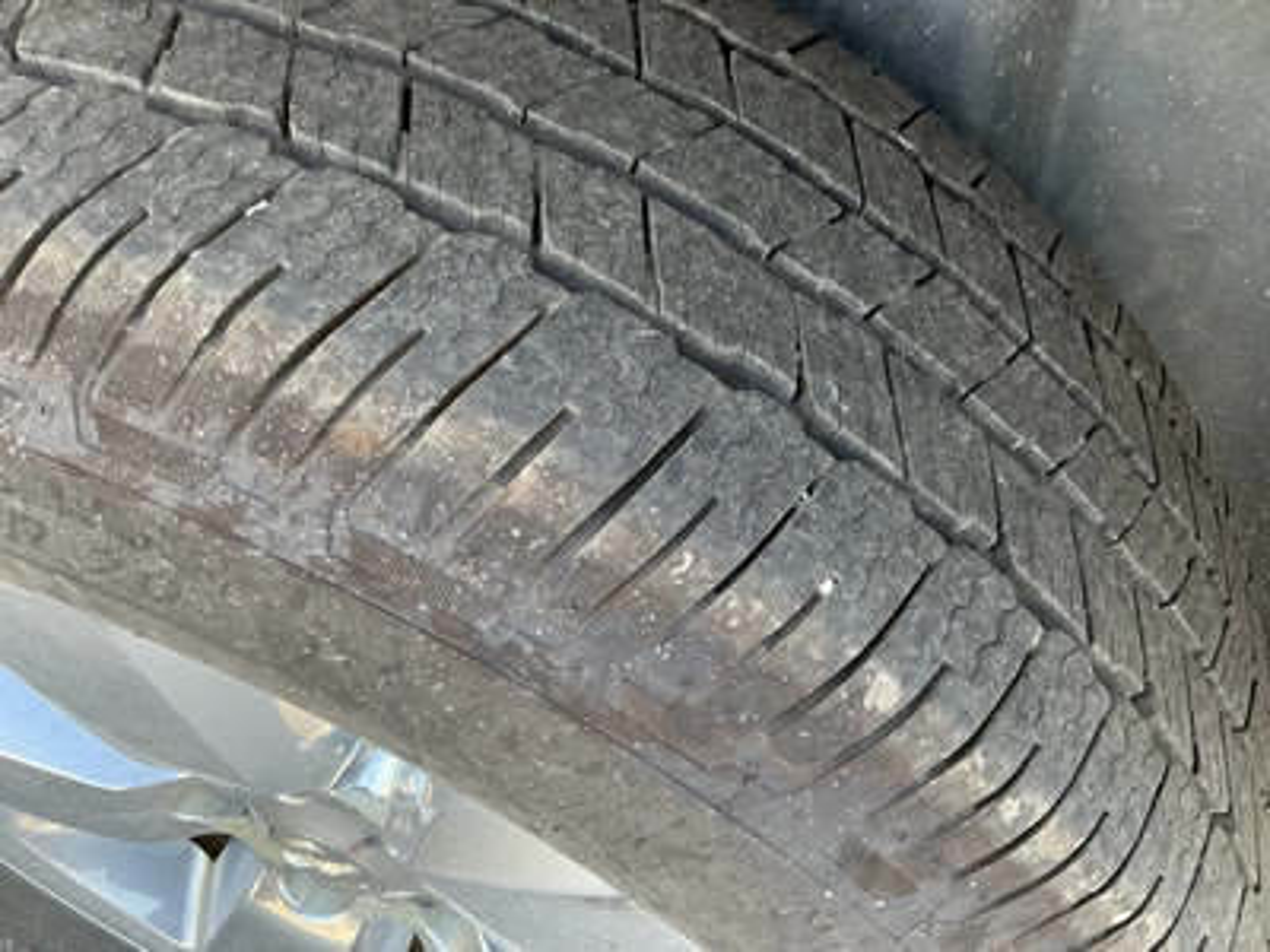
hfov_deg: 63.4
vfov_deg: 49.7
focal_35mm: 28
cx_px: 635
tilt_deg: -53.4
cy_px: 476
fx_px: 1027
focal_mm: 3
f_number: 1.8
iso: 40
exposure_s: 1/122
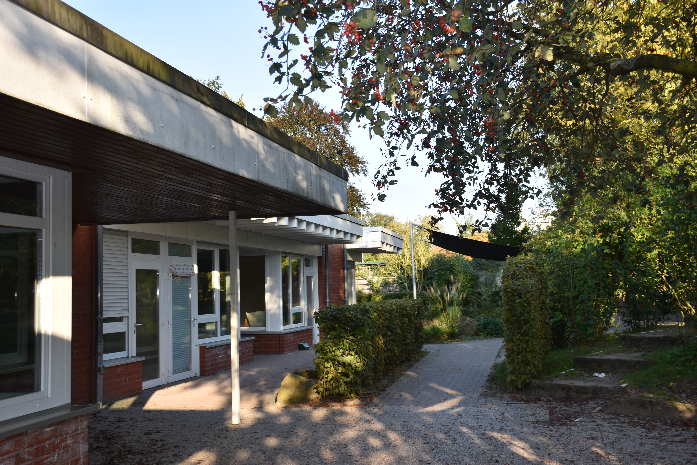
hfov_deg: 49.6
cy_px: 232
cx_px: 348
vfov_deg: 34.2
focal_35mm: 39
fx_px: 755
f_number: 5.6
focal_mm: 26
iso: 100
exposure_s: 1/125
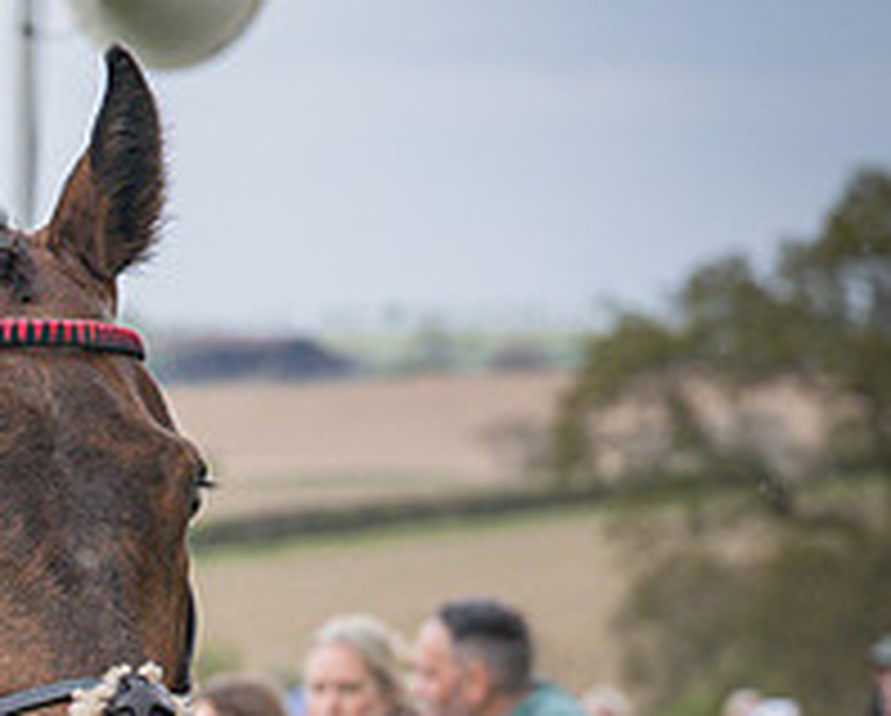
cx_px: -367
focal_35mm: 458
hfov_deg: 4.2
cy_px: 1021
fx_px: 12095
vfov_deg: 3.4
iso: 200
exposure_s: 1/1250
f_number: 4
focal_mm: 70
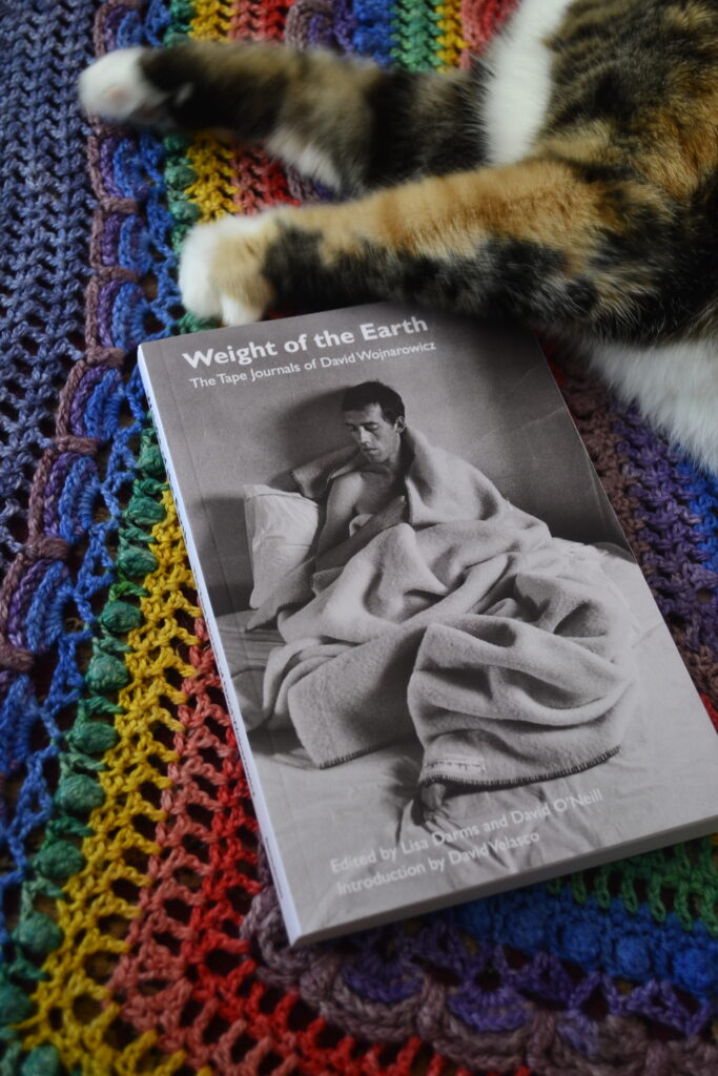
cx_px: 359
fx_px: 1301
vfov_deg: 45.0
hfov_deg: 30.9
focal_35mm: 44
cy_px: 538
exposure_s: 1/10
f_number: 4.5
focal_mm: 29
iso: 800
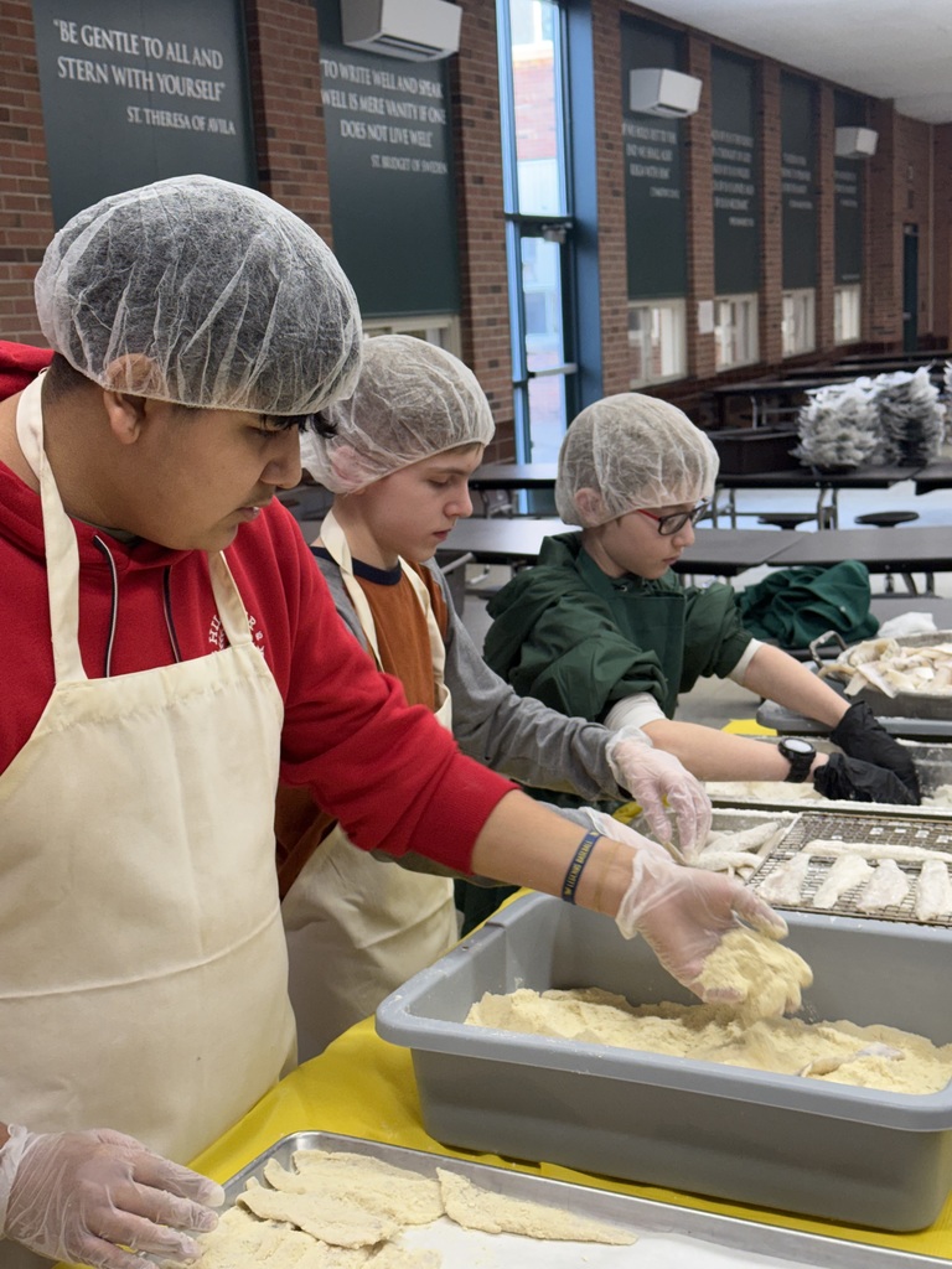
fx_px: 1760
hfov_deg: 30.3
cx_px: 476
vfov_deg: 39.7
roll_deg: +3.4
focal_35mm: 48
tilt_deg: -11.1
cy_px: 634
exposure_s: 1/60
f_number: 1.78
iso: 125
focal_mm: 6.76
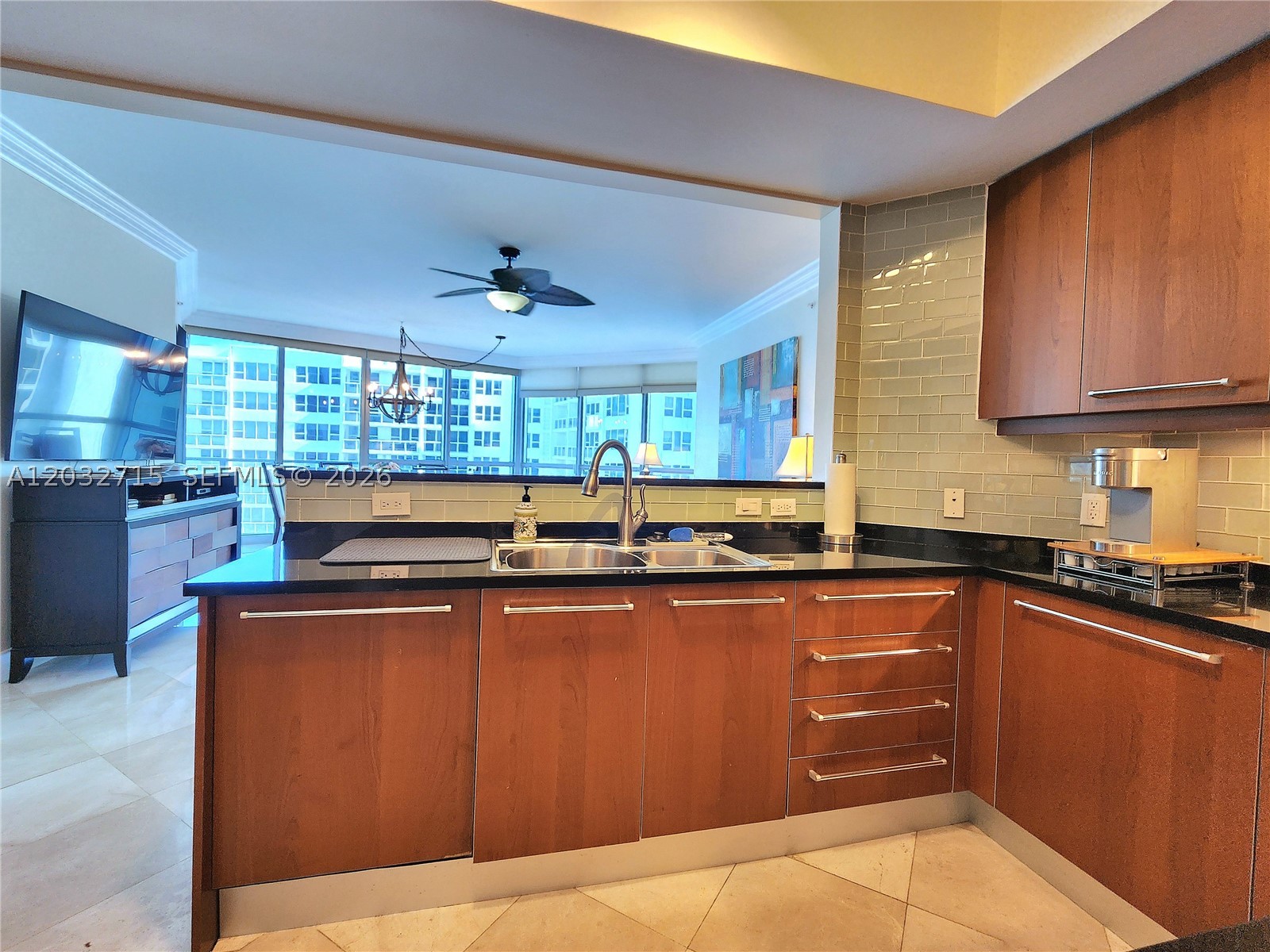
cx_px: 635
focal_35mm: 13
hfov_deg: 106.2
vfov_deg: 89.9
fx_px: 477
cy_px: 476
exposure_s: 1/60.2
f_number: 2.2
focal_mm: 2.2
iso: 160
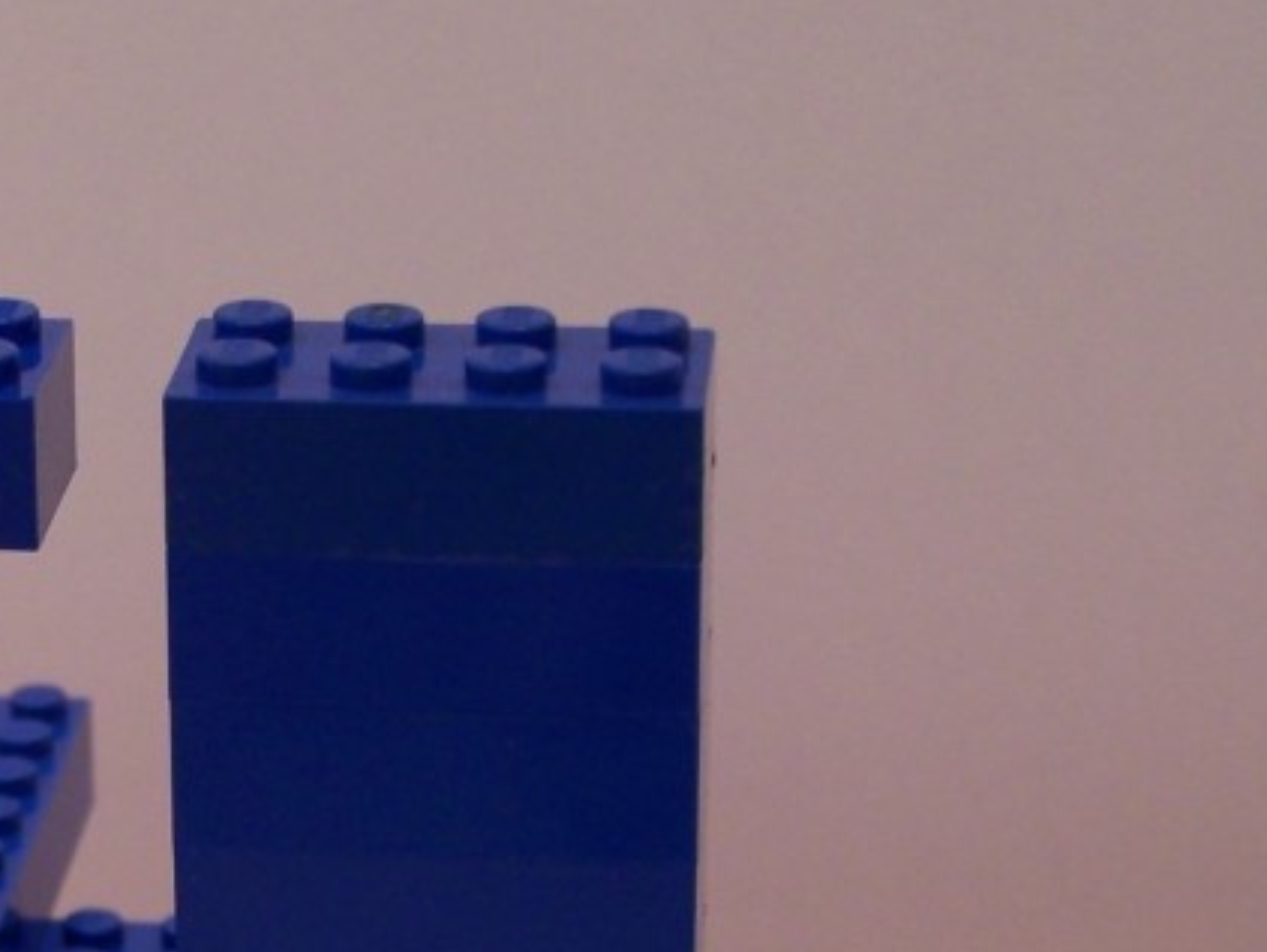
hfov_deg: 13.7
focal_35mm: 143
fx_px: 5237
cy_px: 1072
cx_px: 99
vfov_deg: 10.3
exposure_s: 1/3
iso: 80
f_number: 3.1
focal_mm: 9.8
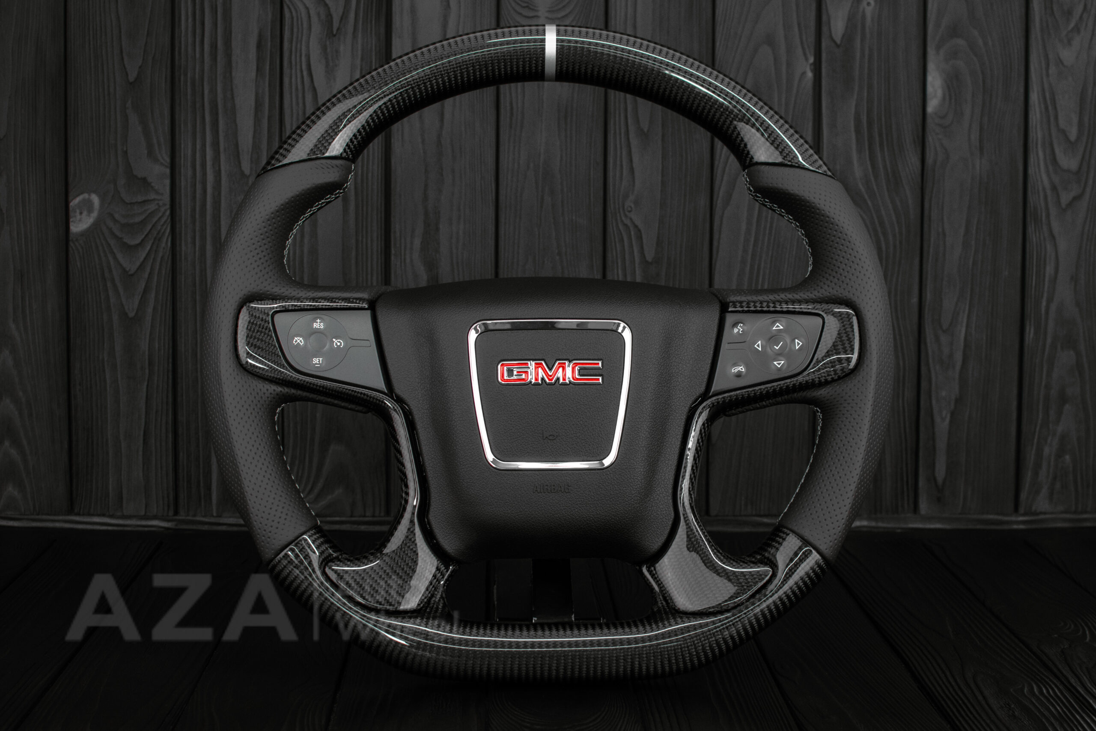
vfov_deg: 25.8
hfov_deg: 37.8
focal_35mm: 52
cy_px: 366
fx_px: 1598
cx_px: 548
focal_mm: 35
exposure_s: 1/125
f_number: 6.3
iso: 500
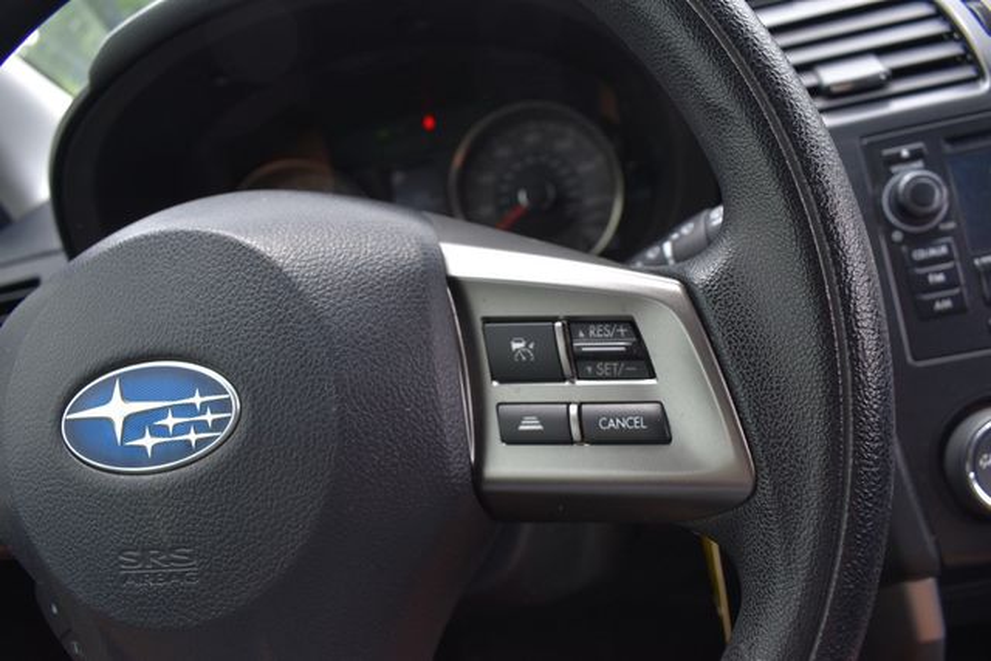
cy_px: 330
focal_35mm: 27
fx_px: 743
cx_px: 496
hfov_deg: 67.4
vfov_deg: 48.0
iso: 220
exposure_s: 1/250
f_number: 5.6
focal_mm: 18
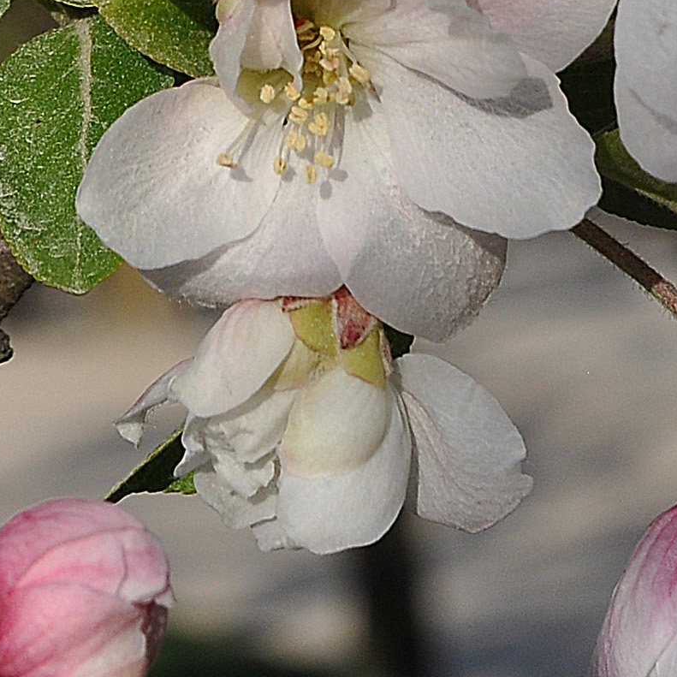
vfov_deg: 6.0
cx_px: 274
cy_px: -336
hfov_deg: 6.0
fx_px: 6417
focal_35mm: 290
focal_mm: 42
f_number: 9
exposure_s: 1/125
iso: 200
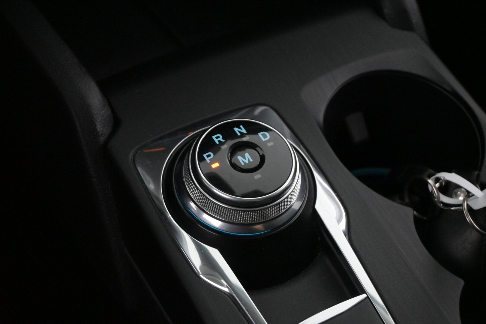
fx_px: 830
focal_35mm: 62
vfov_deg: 22.1
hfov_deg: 32.6
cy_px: 162
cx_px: 243
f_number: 5.6
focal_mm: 41
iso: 7200
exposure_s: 1/60
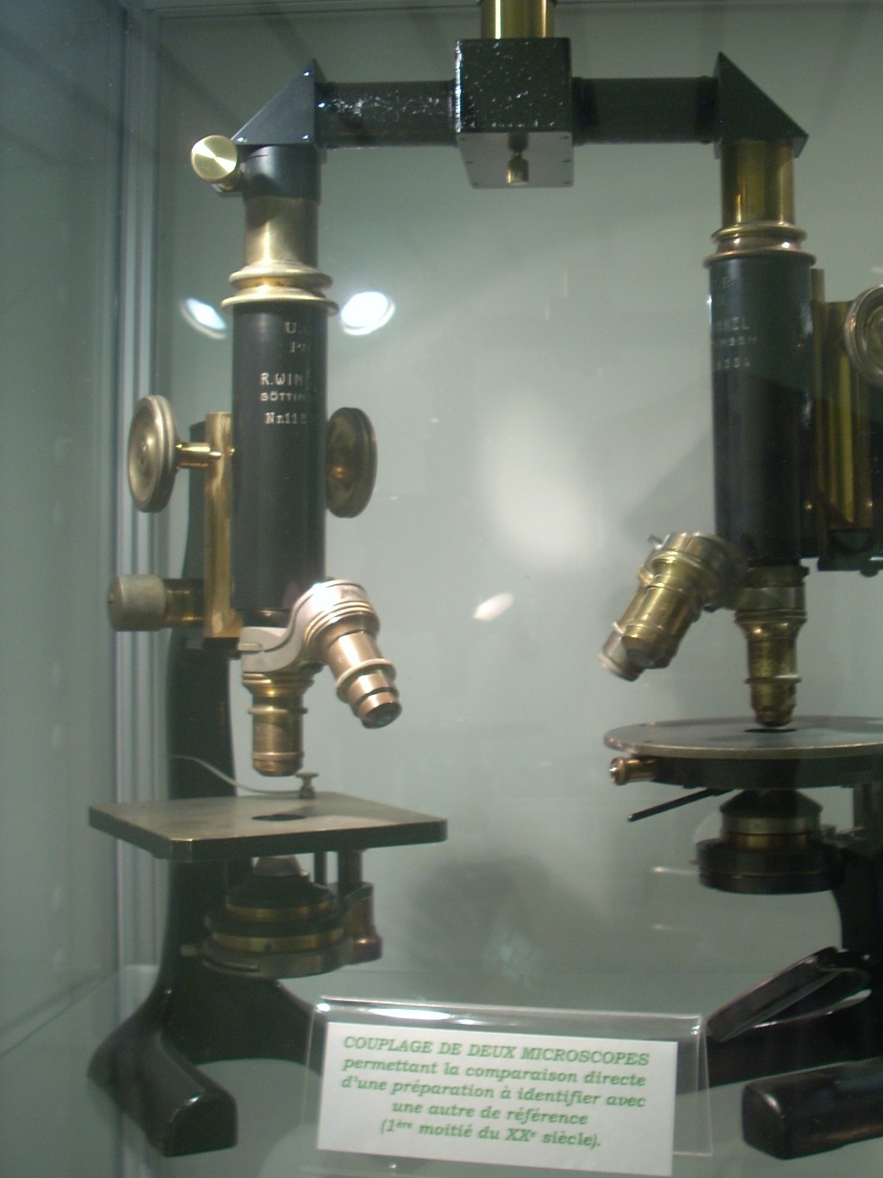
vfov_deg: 39.6
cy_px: 504
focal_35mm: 48
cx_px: 555
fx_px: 1633
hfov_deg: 30.1
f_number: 2.8
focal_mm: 6.2
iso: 64
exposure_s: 1/7.7
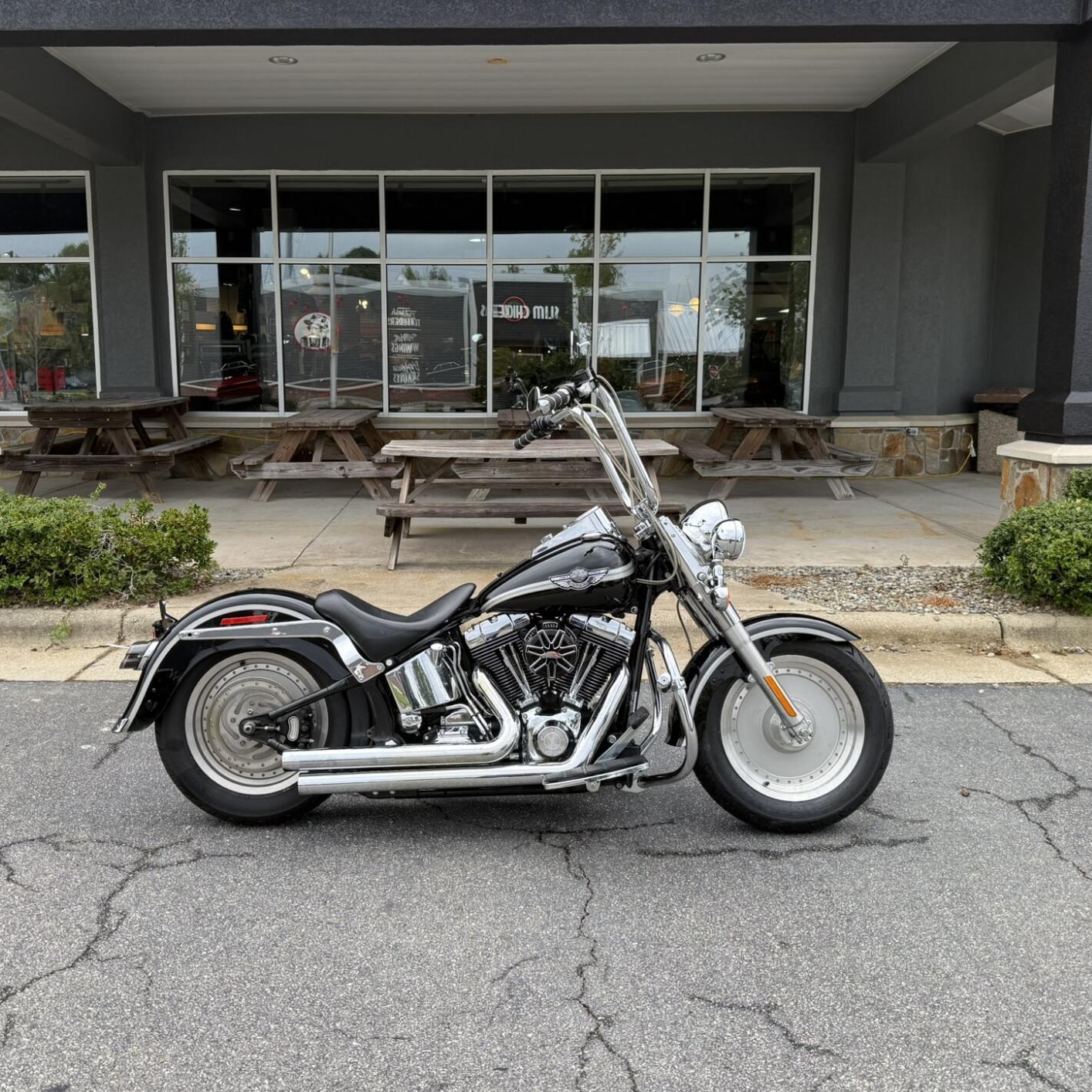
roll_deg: -0.4
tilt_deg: -7.8
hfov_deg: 53.9
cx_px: 487
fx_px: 1071
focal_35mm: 30
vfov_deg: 54.0
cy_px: 522
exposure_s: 1/507
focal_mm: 6.76
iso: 80
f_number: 1.78
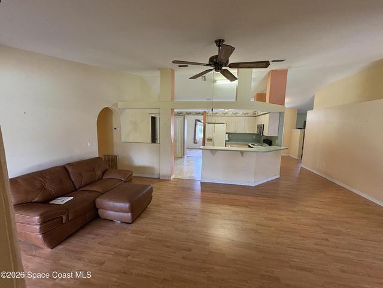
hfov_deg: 102.1
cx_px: 192
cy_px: 144
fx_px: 155
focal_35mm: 14
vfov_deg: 85.7
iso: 200
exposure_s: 1/60
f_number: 2.2
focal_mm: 2.22
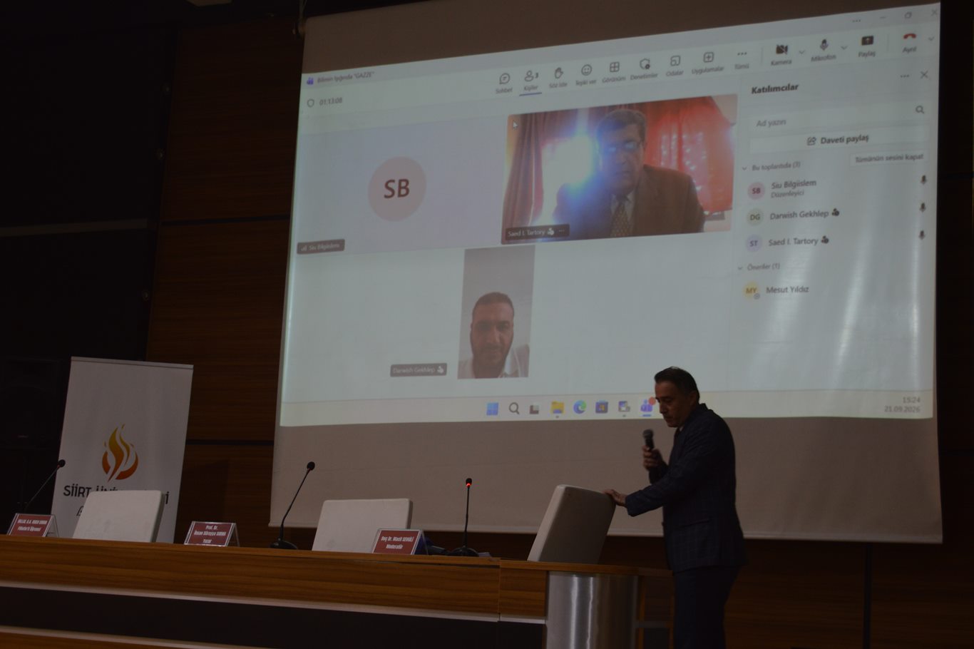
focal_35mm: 57
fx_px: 1542
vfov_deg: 23.8
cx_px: 487
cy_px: 324
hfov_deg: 35.1
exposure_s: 1/40
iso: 400
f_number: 4.8
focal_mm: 38
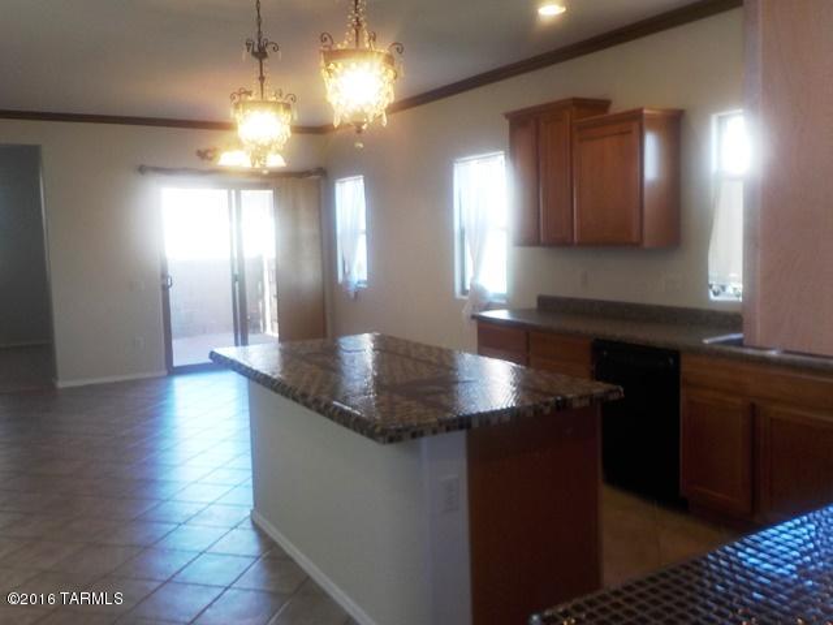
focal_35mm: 30
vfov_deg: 46.8
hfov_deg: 60.0
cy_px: 312
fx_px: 722
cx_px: 416
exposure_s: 1/50
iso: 125
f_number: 3.3
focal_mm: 4.1
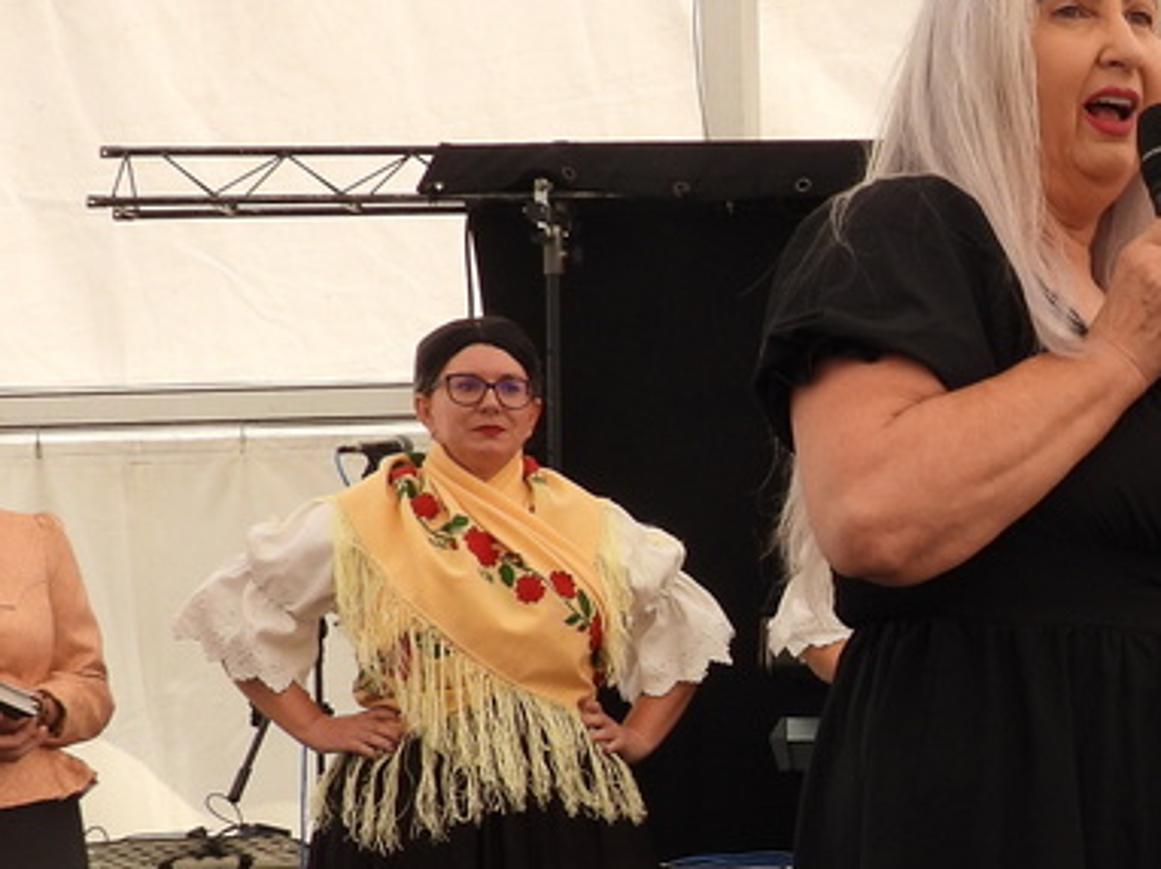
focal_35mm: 110
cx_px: 1431
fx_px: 3687
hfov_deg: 17.0
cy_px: 738
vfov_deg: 13.4
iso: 100
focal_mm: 6.3
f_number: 3.2
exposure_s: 1/320
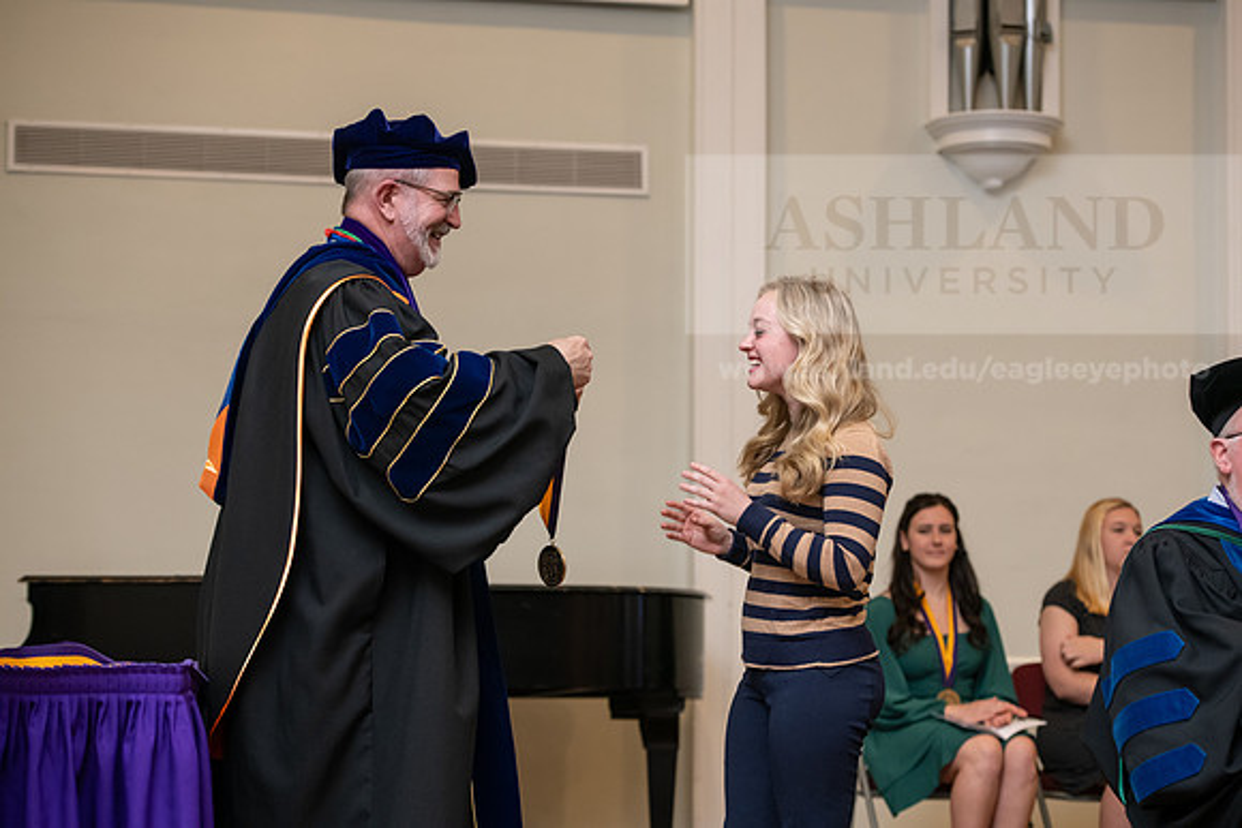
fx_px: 3106
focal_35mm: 90
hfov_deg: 22.6
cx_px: 621
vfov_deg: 15.2
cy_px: 414
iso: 2000
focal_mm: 90
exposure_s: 1/200
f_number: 4
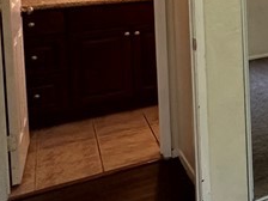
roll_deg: +0.2
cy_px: -45
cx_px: 485
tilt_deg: +0.0
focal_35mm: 64
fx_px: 495
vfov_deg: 21.2
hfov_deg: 20.8
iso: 250
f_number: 2.2
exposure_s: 1/99
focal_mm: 2.22
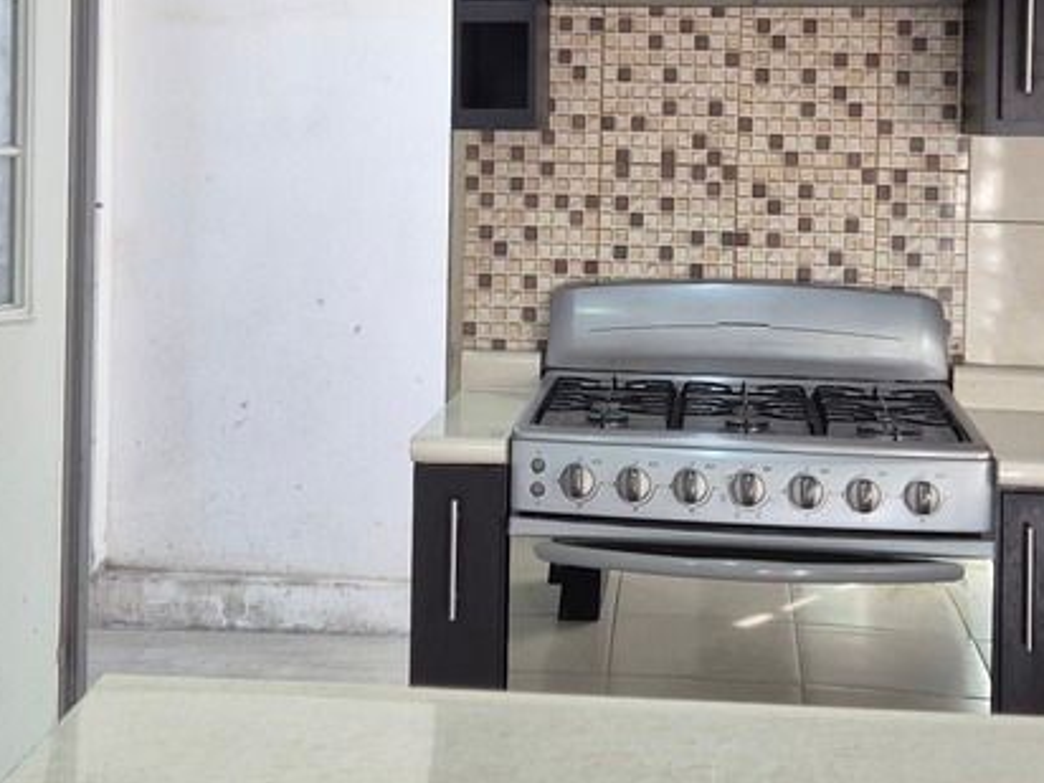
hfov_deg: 29.0
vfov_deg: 21.8
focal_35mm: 67
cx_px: 489
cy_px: 203
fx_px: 2021
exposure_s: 1/120
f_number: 1.8
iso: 200
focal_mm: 5.4
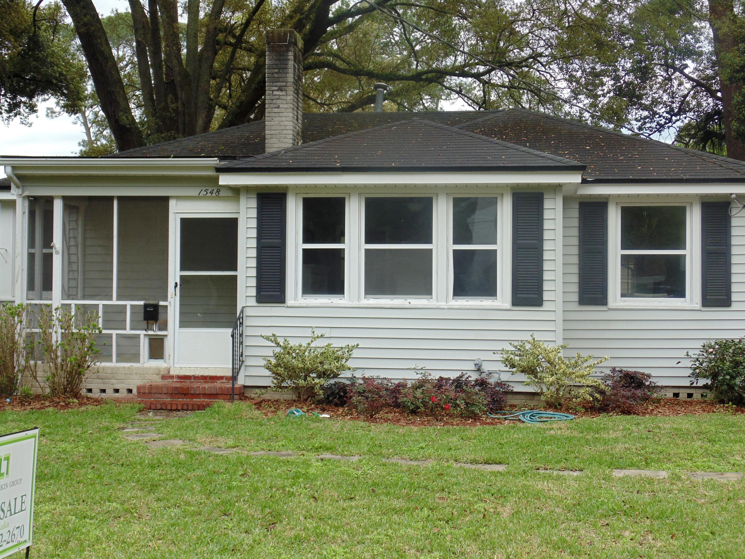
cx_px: 372
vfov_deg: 27.5
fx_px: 1141
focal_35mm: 53
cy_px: 280
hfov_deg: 36.2
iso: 80
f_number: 3.9
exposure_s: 1/200
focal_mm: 9.5
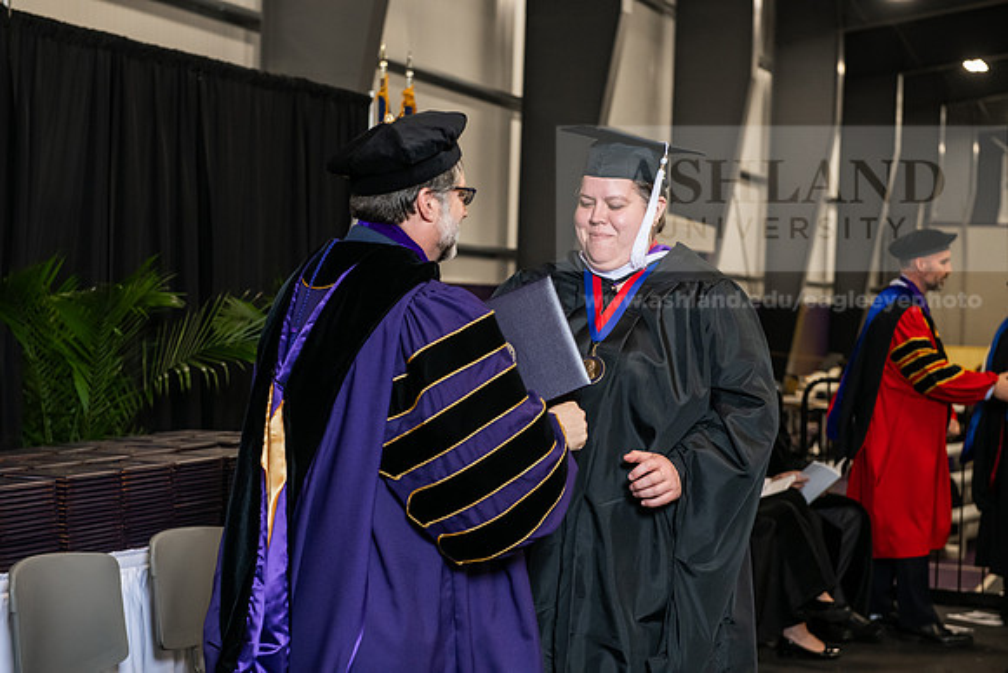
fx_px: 1960
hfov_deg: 28.8
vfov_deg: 19.5
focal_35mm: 70
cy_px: 336
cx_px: 504
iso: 2000
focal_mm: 70
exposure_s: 1/200
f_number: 5
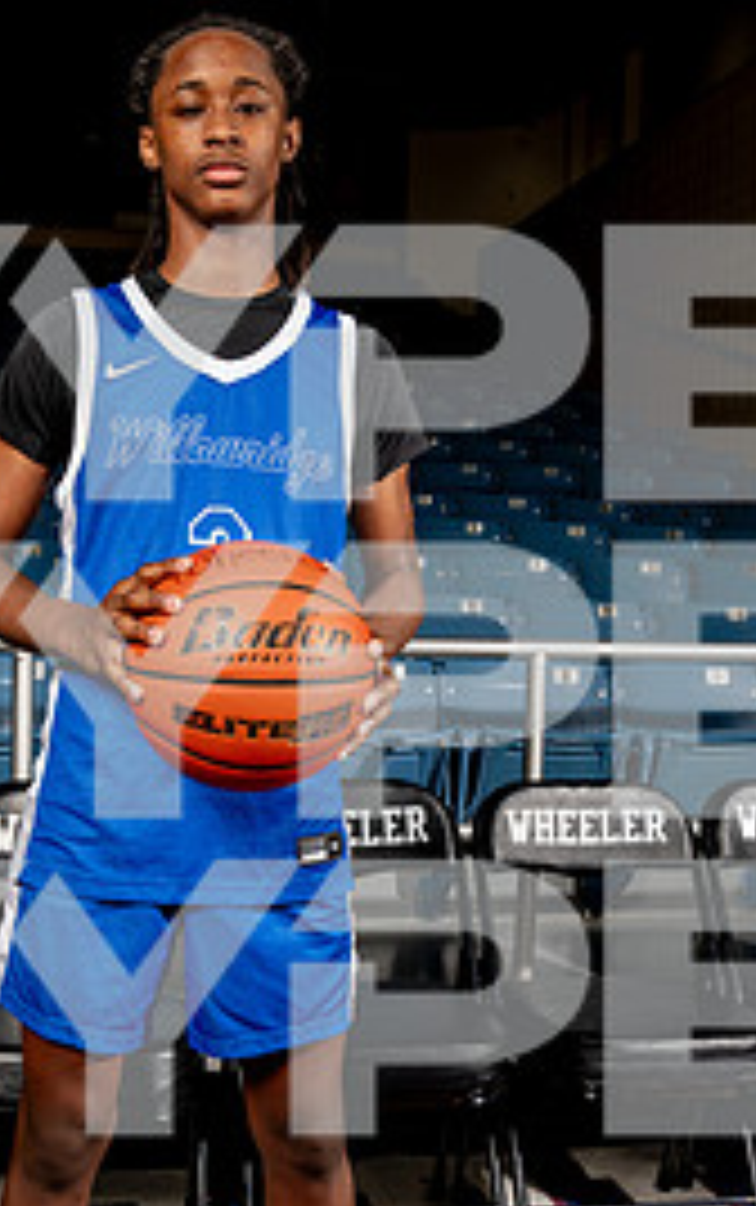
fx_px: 1349
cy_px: 684
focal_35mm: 41
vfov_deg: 48.1
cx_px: 248
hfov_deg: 31.1
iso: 160
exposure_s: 1/125
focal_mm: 24
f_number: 7.1
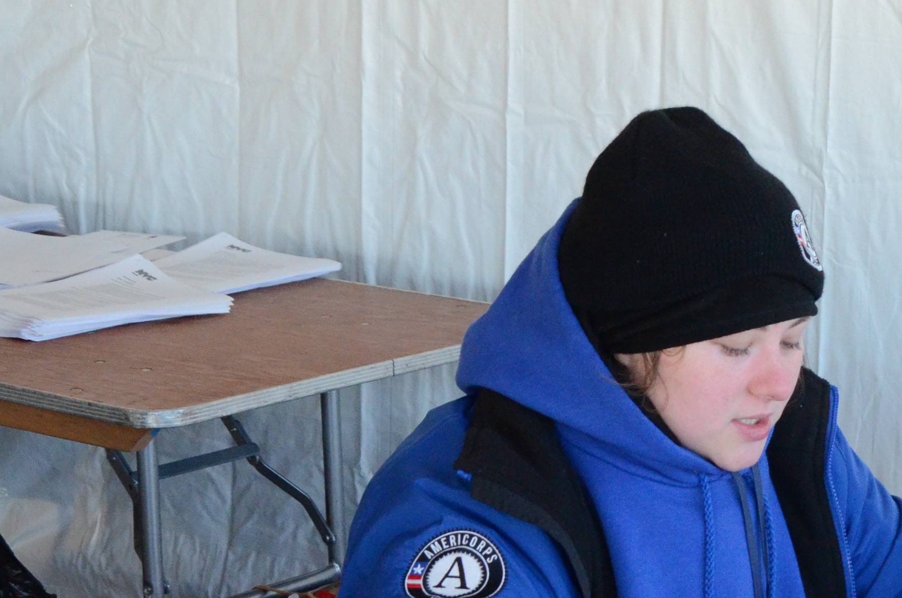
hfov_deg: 16.9
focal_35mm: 117
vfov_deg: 11.6
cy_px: 515
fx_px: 2926
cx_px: 1007
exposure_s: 1/400
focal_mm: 28
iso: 2000
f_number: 5.6
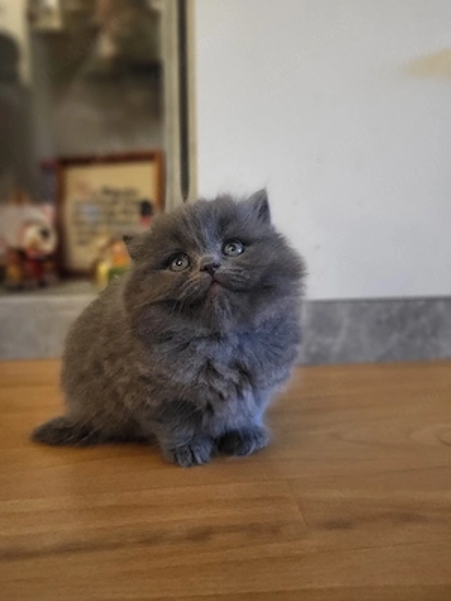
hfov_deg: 53.1
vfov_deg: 67.3
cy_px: 300
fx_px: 452
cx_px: 226
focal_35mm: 26
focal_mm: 5.4
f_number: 1.8
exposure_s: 1/14.3
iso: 500
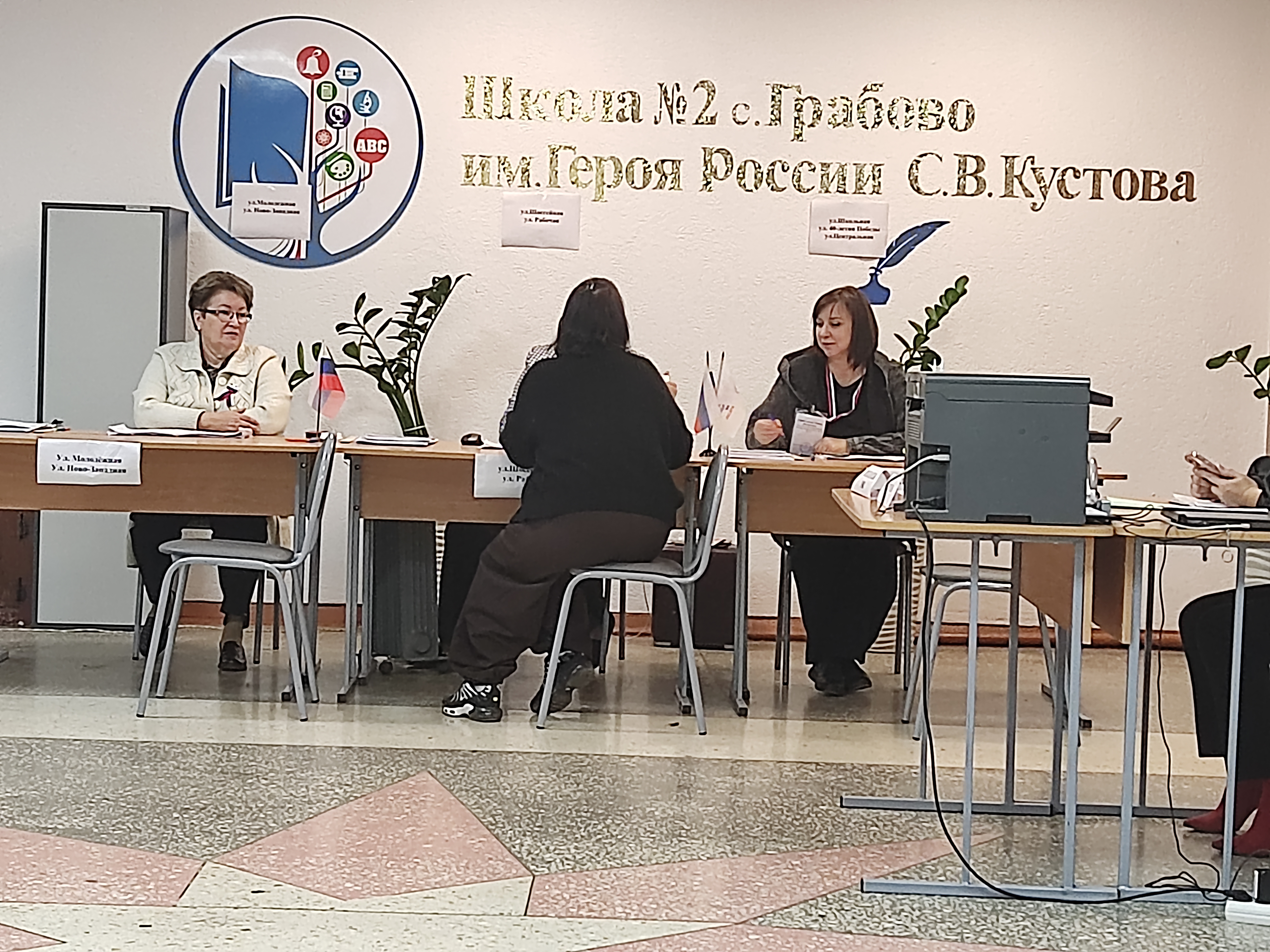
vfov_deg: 20.2
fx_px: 2678
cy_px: 476
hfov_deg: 26.7
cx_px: 635
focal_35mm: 73
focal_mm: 4.71
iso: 270
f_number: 1.79
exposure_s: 1/50
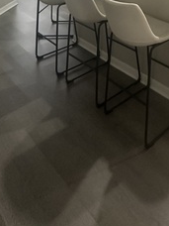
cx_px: 177
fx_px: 267
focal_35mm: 41
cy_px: -32
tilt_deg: -9.9
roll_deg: -1.7
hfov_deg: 31.8
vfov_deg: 37.1
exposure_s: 1/60
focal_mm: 2.22
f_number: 2.2
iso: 400
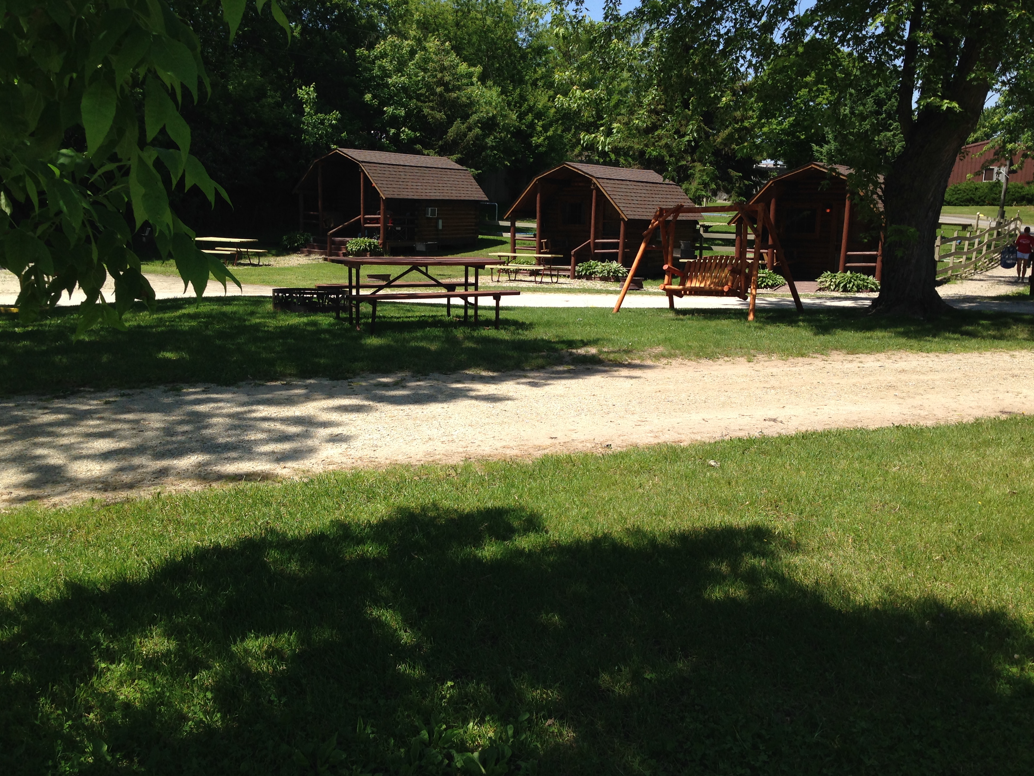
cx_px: 520
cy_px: 384
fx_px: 1016
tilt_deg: -12.0
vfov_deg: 41.8
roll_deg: -0.8
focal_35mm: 34
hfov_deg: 54.0
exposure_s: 1/1290
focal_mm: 4.12
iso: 50
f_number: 2.4
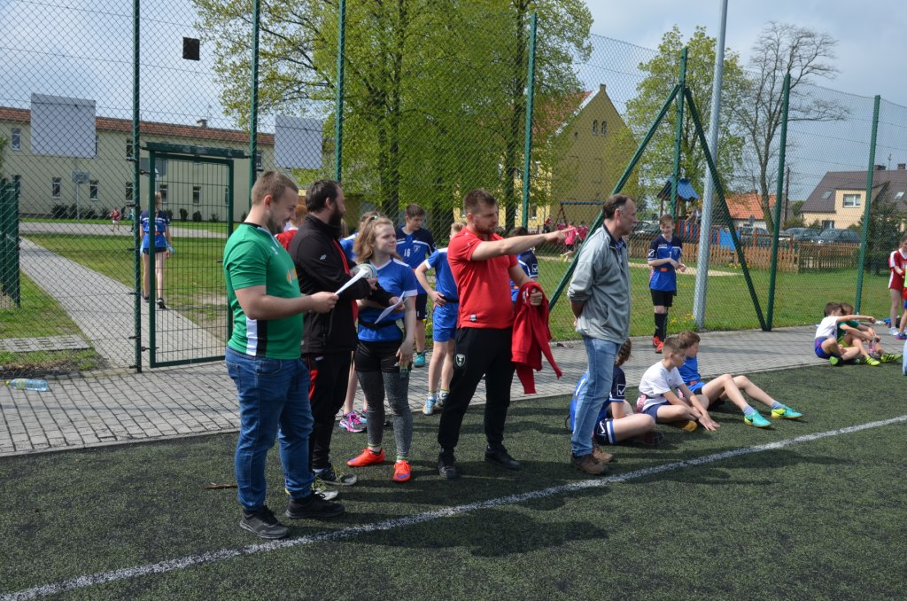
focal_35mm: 32
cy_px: 300
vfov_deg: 41.5
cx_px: 454
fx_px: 792
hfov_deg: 59.6
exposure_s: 1/250
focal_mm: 21
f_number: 8
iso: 110
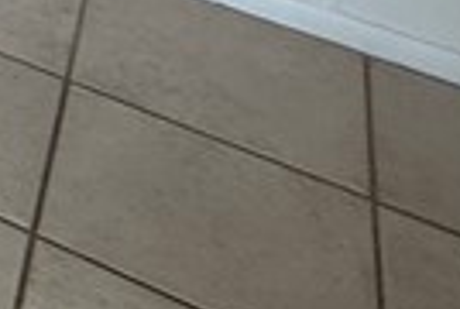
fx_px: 1421
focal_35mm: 111
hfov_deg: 11.7
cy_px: -718
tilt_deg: -10.7
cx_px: -865
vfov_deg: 9.1
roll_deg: +1.0
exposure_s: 1/120
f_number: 2.2
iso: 100
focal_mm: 2.22
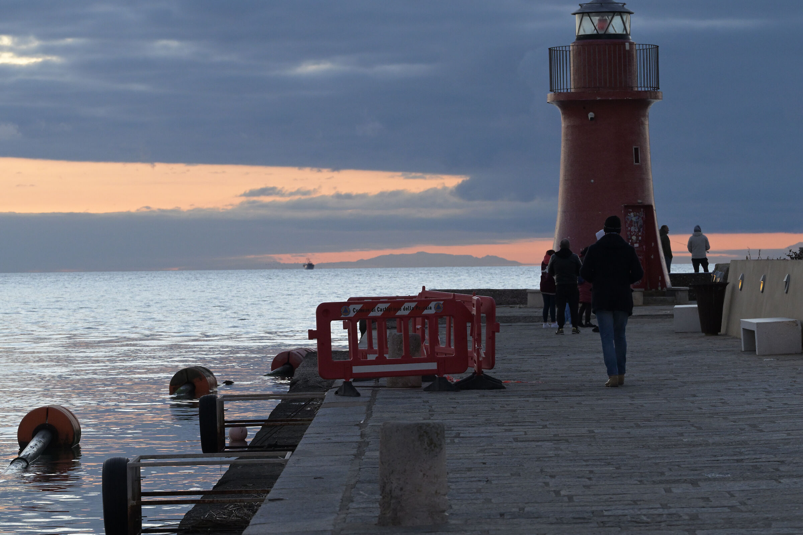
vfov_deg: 8.7
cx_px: 402
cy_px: 268
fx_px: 3501
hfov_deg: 13.1
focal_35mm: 157
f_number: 8
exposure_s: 1/320
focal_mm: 105
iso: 1600
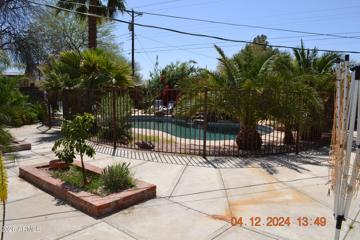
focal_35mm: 27
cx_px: 180
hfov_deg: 67.4
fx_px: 270
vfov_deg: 47.9
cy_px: 120
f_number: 9
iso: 100
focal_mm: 18
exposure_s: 1/200
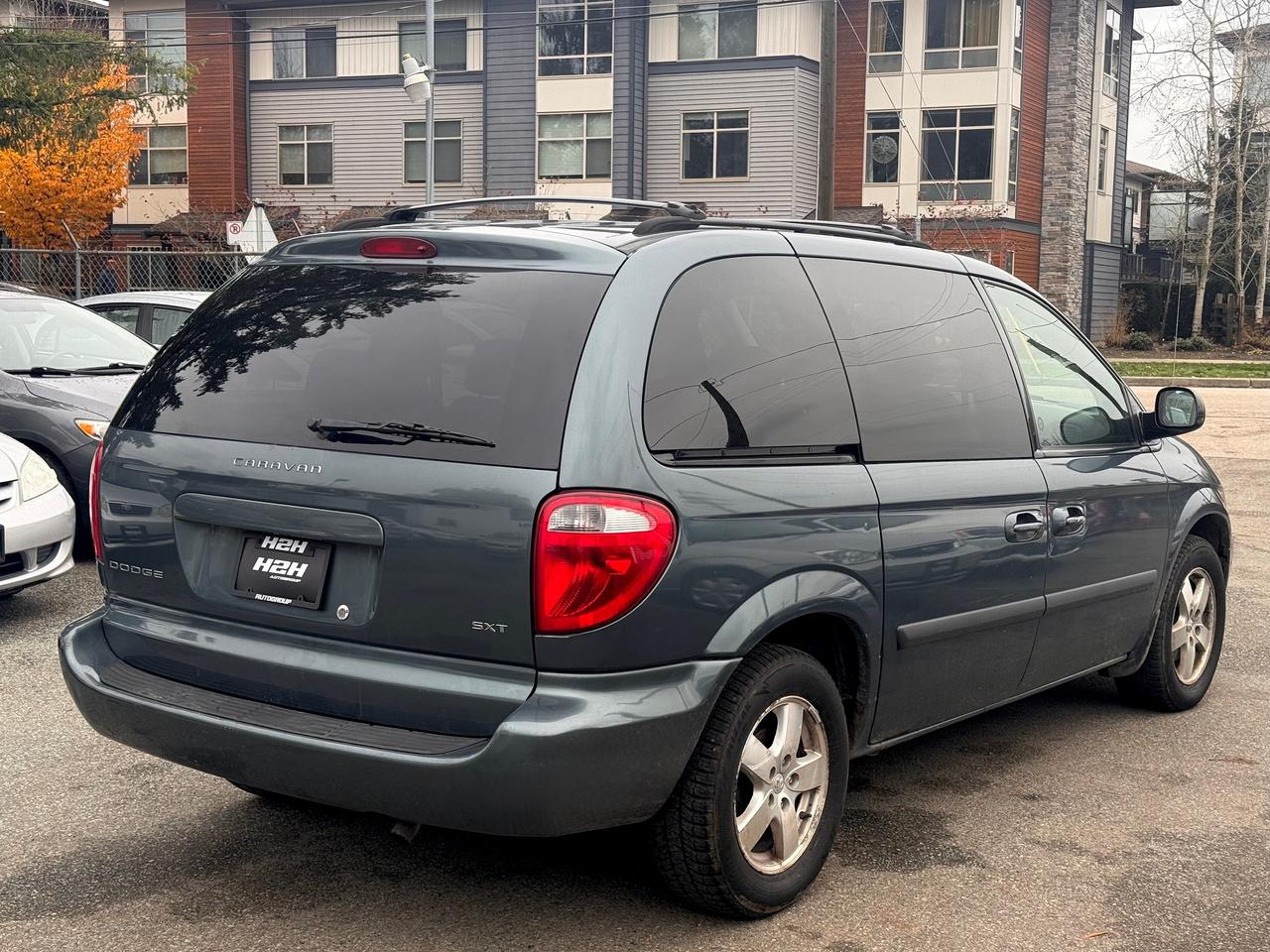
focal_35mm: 48
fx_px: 1761
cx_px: 635
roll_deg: -0.5
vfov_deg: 30.3
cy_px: 476
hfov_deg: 39.7
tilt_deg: -4.5
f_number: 1.78
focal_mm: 6.76
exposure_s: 1/522
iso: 64
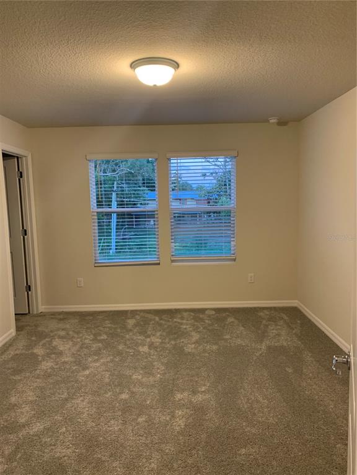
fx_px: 358
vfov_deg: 67.3
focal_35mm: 26
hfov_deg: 53.1
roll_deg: +1.0
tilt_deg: -5.4
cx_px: 178
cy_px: 238
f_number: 1.8
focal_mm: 4.25
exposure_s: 1/60
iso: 250
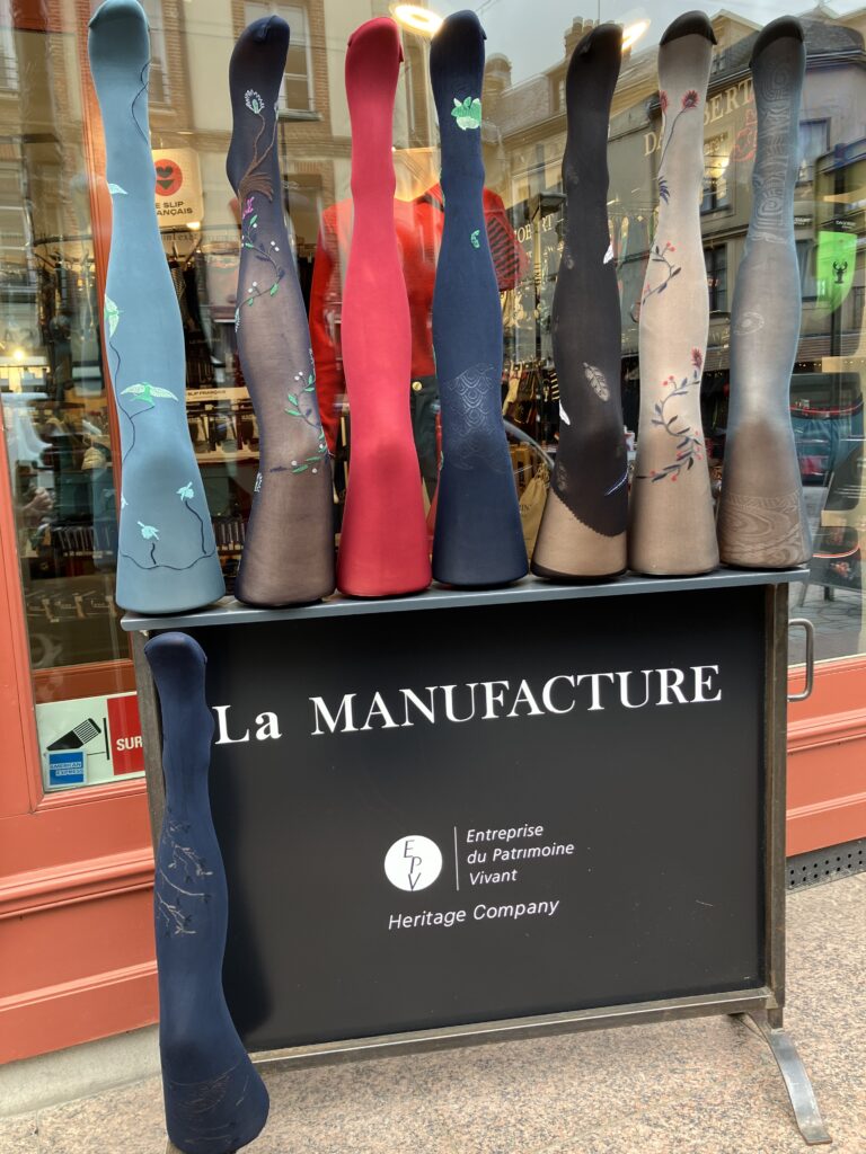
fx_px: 934
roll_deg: +3.5
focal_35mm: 28
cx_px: 433
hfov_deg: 49.7
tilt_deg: -8.2
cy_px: 577
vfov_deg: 63.4
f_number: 1.8
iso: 40
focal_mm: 3.99
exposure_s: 1/100
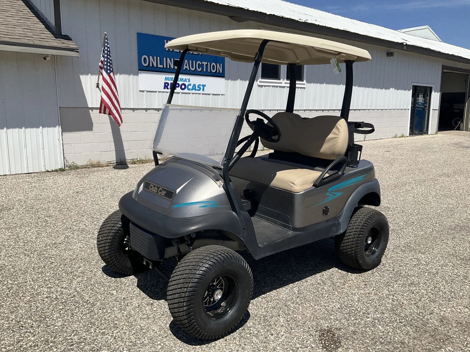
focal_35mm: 29
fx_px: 394
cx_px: 235
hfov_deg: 61.7
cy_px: 176
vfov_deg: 48.2
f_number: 1.8
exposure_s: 1/2538
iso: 25
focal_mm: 3
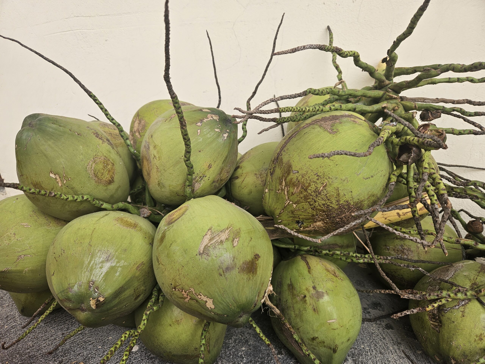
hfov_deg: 73.9
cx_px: 242
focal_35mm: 23
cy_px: 182
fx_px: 322
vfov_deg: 58.9
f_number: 1.8
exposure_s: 1/225
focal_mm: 5.4
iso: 25
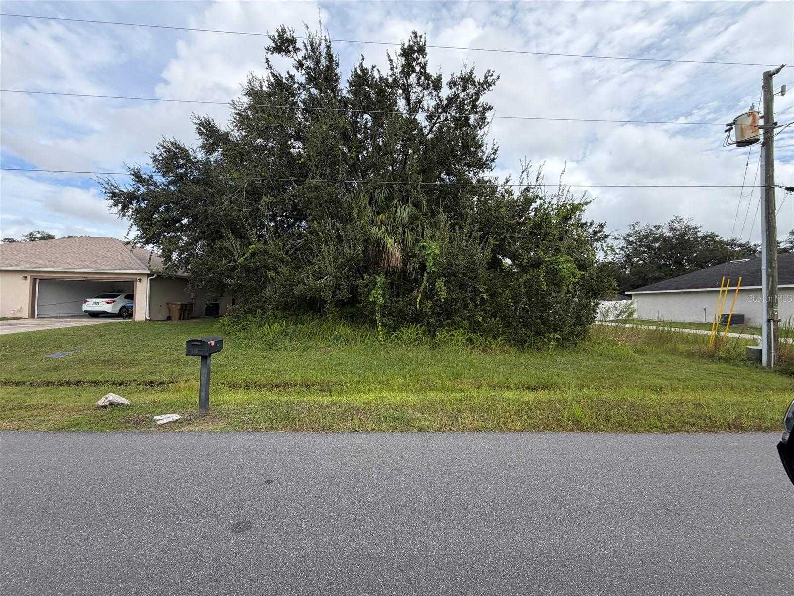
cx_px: 397
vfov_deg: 85.7
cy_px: 298
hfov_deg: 102.1
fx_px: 321
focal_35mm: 14
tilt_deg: -0.8
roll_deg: -0.2
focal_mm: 2.22
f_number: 2.2
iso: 32
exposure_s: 1/770
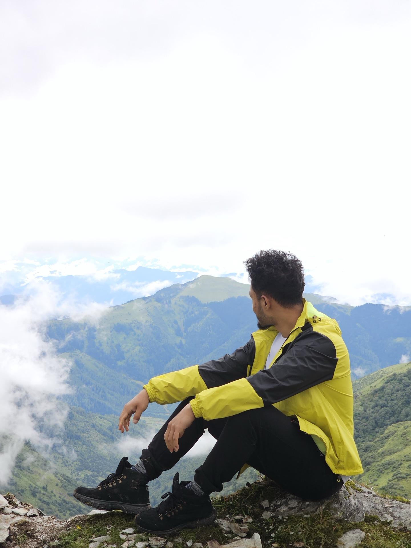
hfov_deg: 21.3
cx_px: 206
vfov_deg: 28.2
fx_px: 1092
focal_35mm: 69
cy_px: 274
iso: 64
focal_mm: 7.9
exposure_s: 1/756
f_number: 2.4
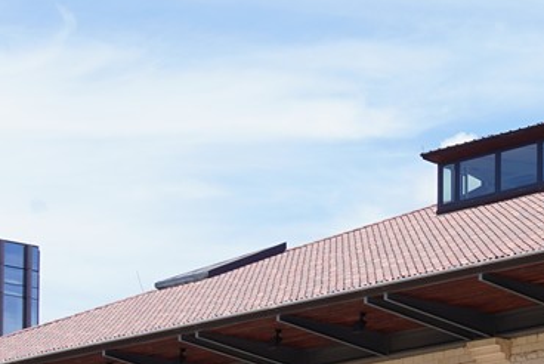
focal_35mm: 152
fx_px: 2299
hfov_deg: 12.0
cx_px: 1098
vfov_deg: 8.7
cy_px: 666
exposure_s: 1/100
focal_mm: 28
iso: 100
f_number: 11
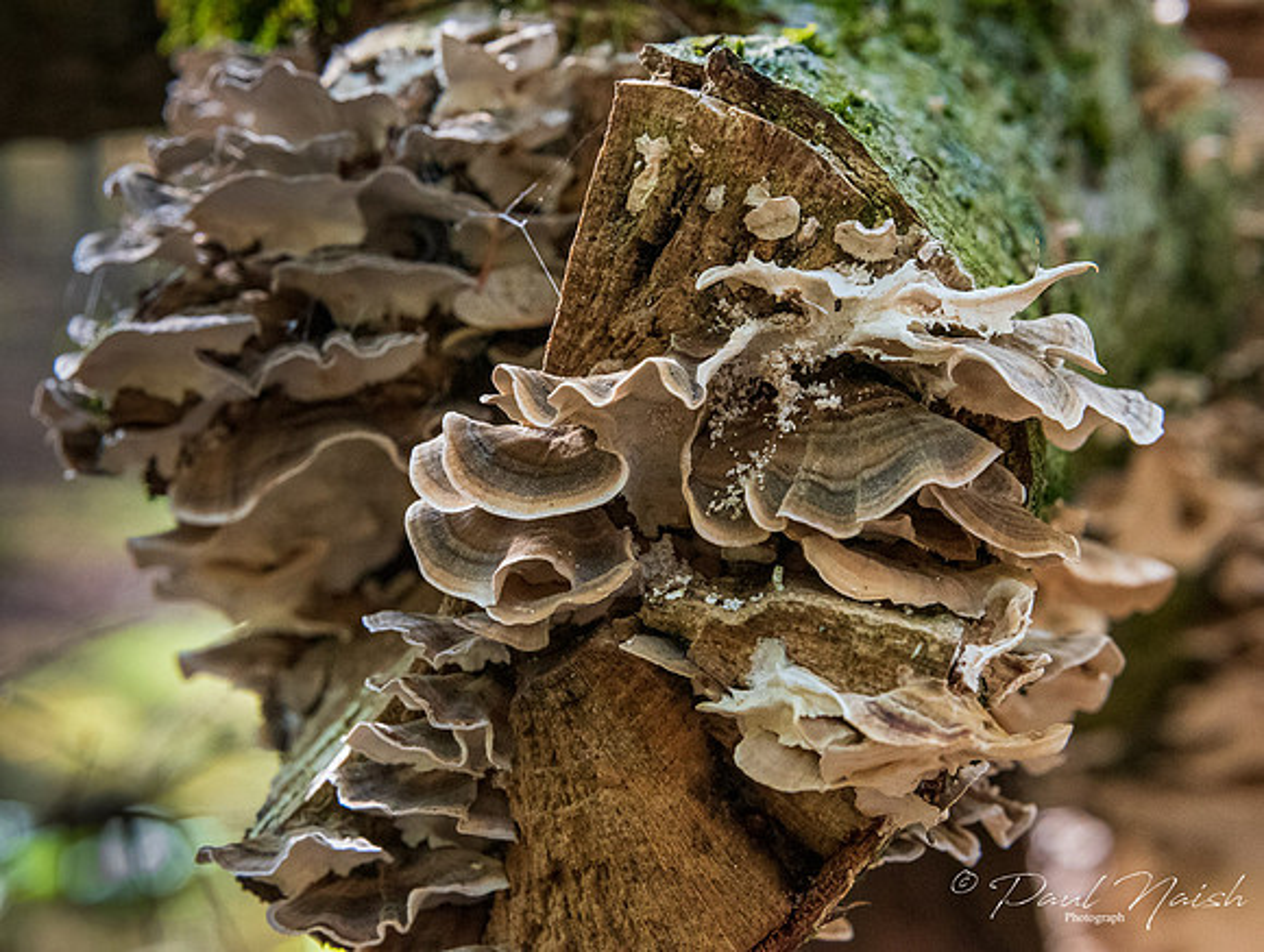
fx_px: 5952
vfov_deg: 9.1
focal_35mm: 163
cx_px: 618
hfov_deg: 12.1
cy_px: 476
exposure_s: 1/200
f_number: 11
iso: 6400
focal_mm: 150
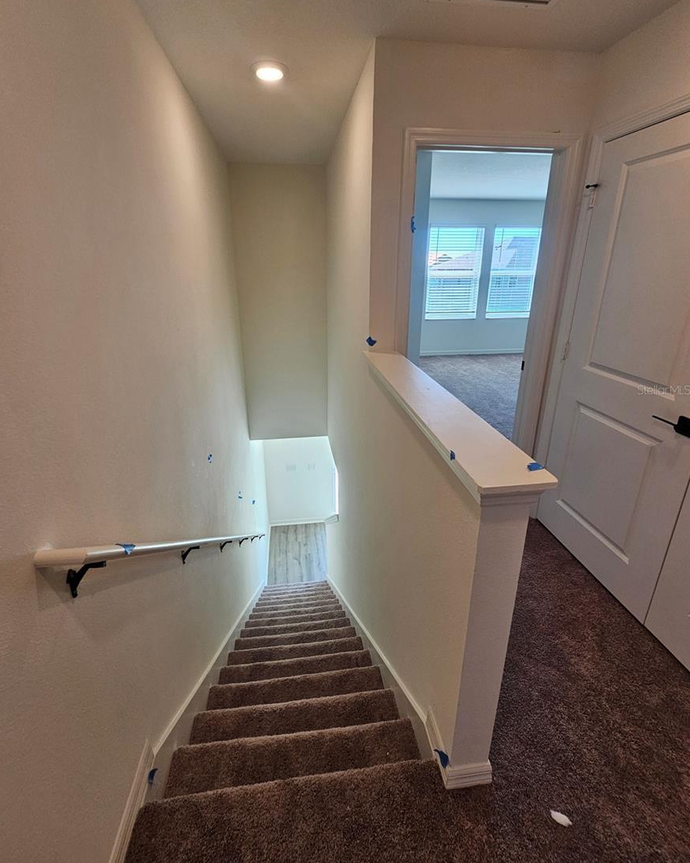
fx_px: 357
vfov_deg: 100.4
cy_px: 389
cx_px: 336
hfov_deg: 87.9
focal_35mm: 14
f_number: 2.2
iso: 80
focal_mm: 2.2
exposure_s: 1/120
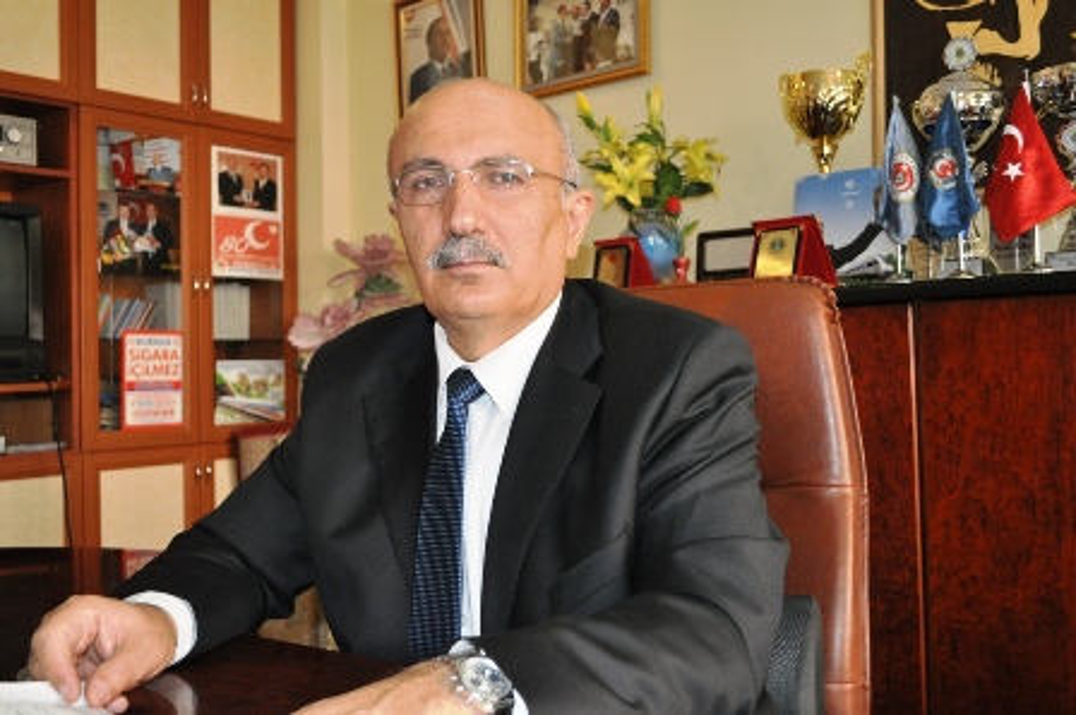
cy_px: 358
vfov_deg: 36.8
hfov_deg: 53.2
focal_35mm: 36
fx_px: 1075
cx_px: 538
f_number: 4
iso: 800
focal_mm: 24
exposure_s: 1/60
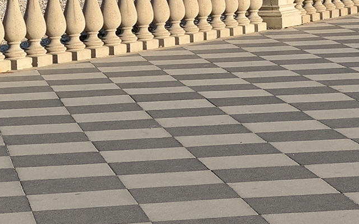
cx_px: 512
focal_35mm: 186
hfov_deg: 10.9
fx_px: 1819
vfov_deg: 7.0
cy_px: -64
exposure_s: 1/320
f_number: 7.1
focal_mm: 20
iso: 100
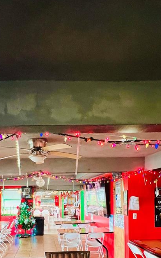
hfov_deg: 47.9
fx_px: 176
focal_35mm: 25
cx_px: 45
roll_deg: +0.3
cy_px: 198
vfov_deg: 67.2
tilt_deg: +0.3
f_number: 1.8
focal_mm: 1.57
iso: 640
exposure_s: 1/60
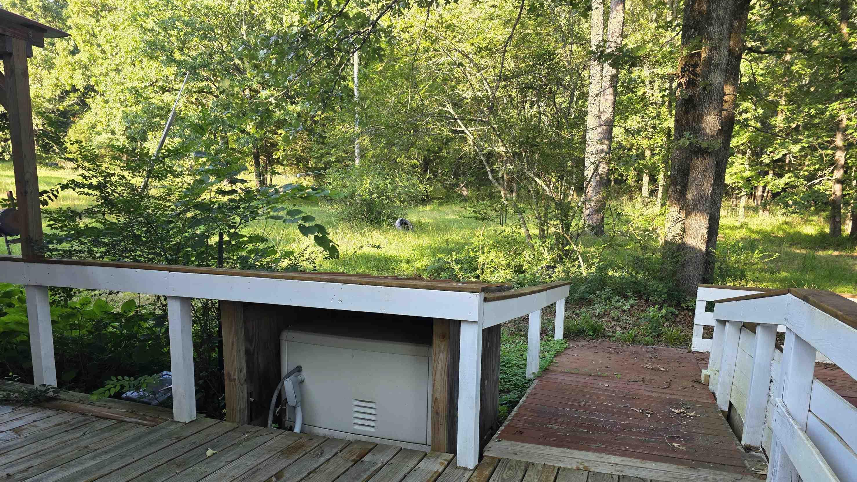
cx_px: 440
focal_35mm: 26
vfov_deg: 43.9
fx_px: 591
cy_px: 311
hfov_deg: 71.9
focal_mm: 6.3
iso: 64
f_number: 1.7
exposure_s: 1/180
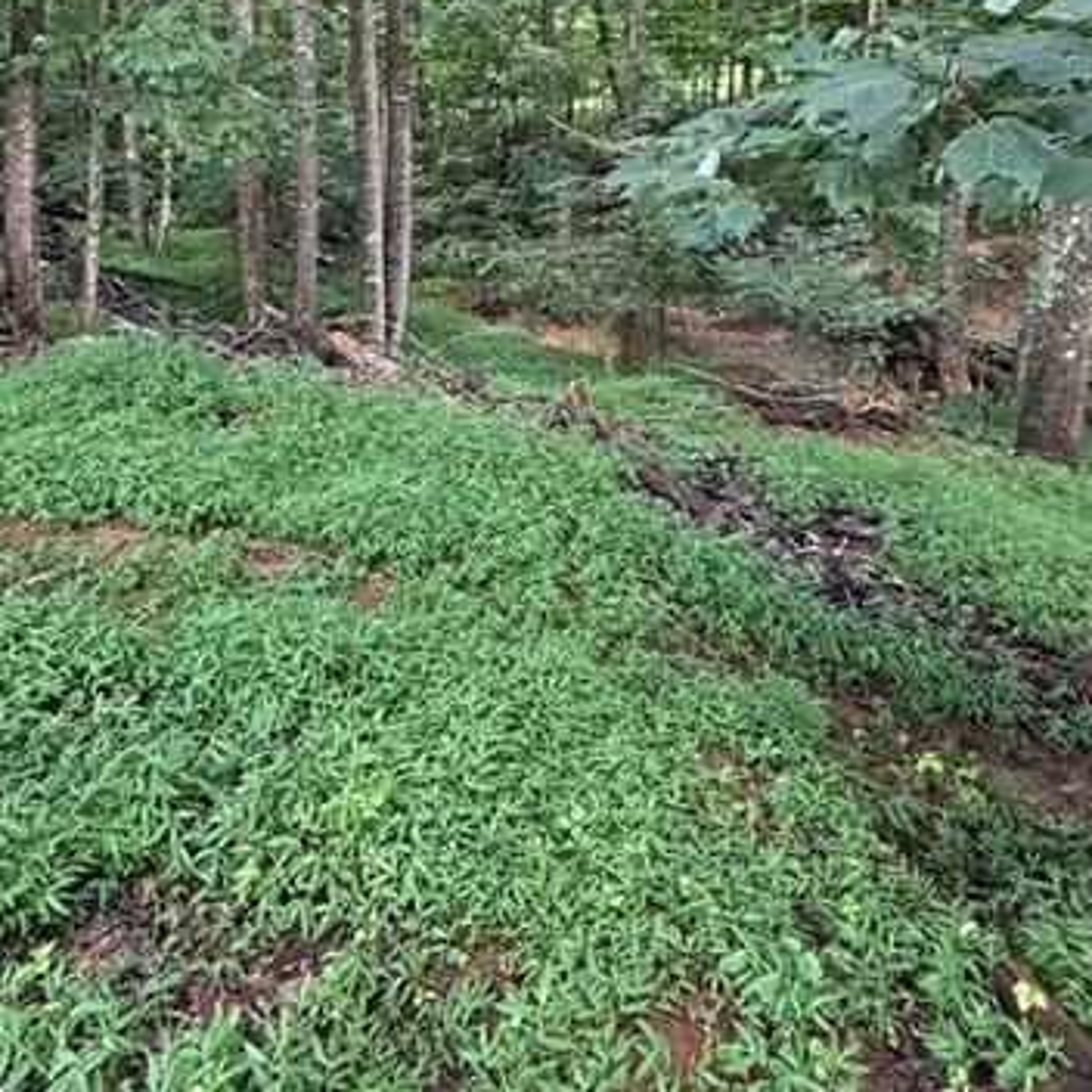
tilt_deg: -8.3
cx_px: 546
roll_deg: +0.0
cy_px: 208
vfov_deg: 54.7
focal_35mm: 27
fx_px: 964
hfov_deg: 59.1
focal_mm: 2.22
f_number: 2.2
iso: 160
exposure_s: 1/99
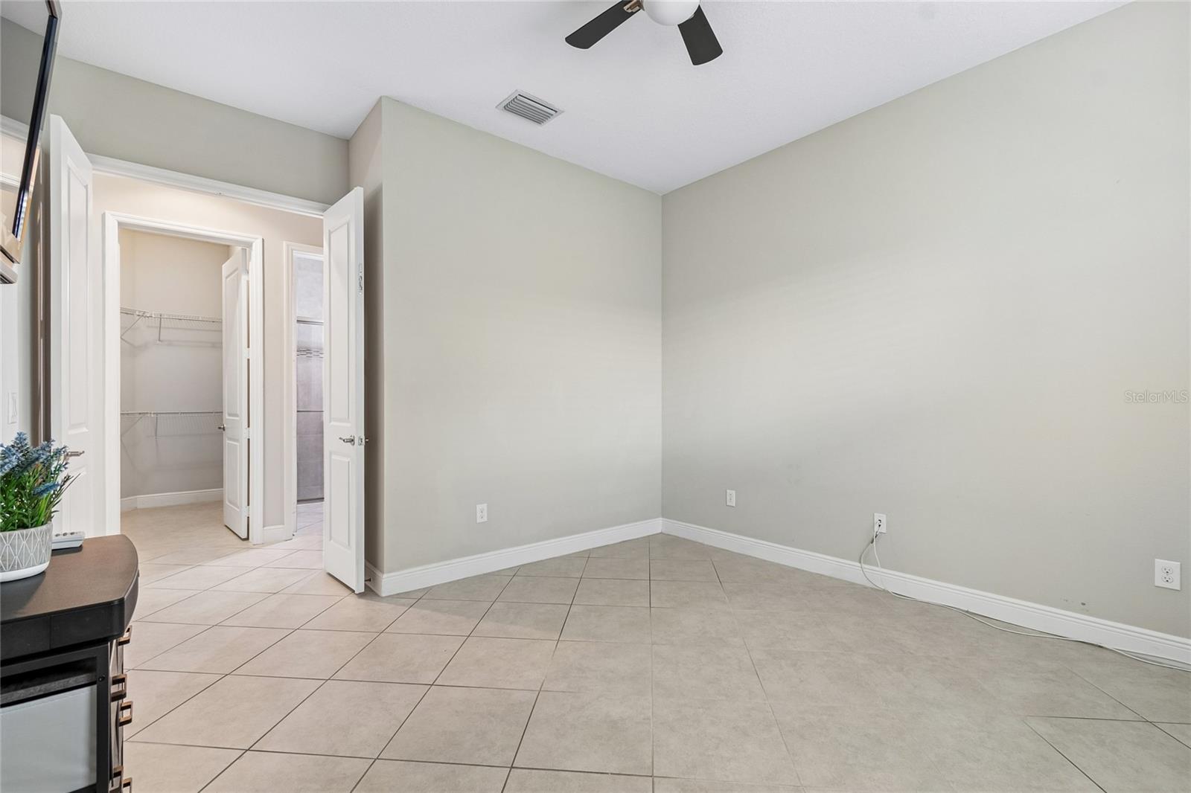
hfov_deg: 100.4
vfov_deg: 77.3
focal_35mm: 15
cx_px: 596
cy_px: 396
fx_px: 496
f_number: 7.1
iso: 100
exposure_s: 1/2.5
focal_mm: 10
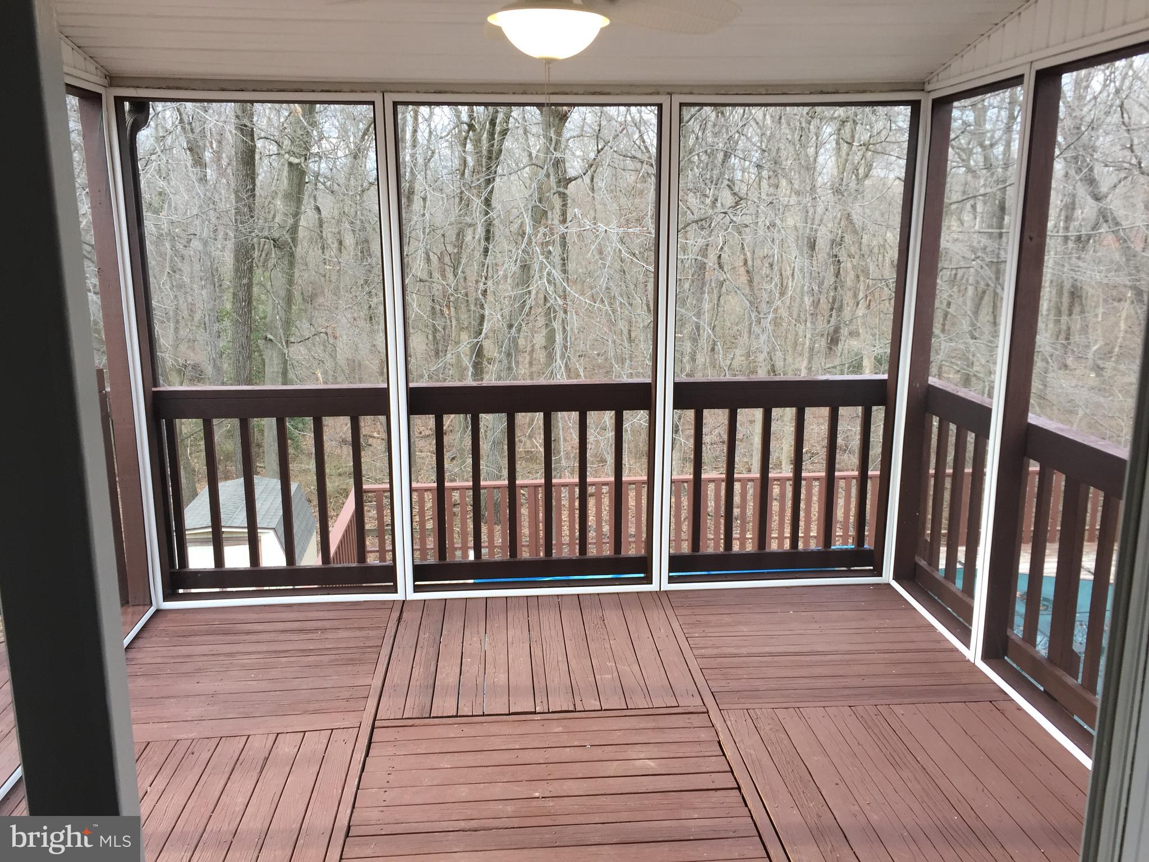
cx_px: 574
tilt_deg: -13.6
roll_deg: +1.4
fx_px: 963
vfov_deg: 48.2
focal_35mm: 29
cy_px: 431
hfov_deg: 61.7
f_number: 2.2
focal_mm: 4.15
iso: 50
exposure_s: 1/120
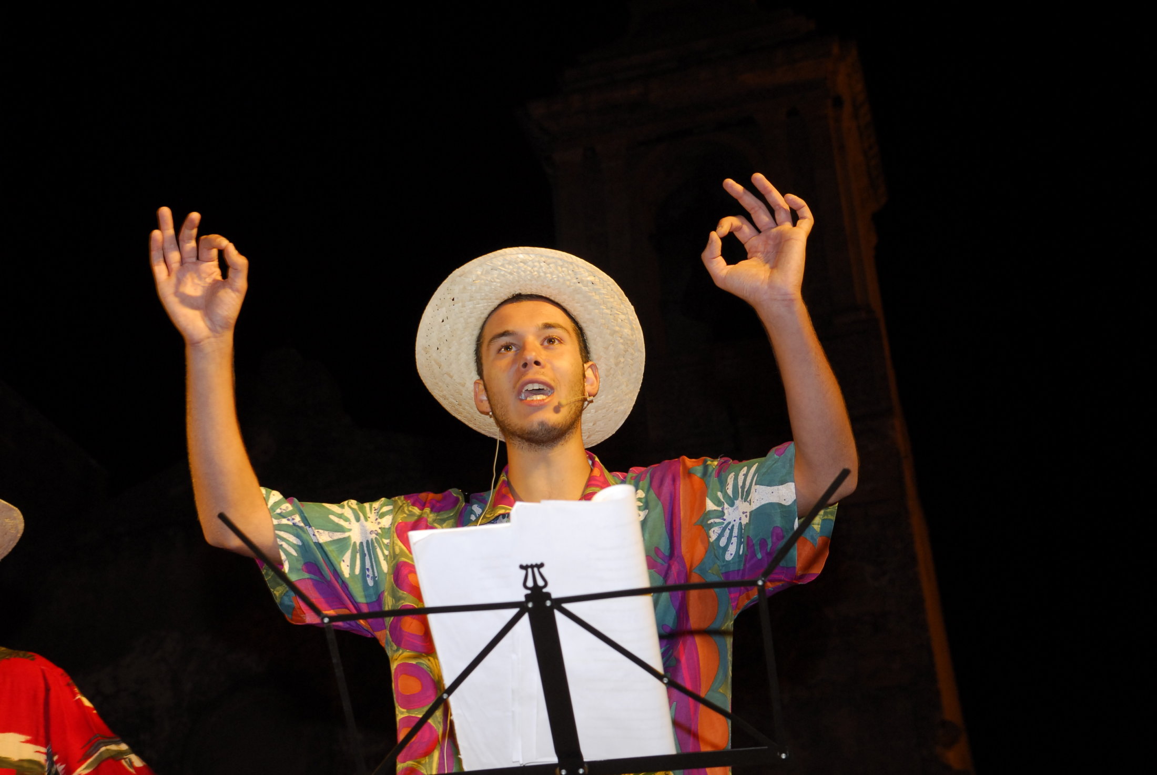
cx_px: 578
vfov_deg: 23.8
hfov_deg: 35.0
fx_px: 1834
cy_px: 388
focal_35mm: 57
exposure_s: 1/60
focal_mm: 38
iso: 400
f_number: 5.6
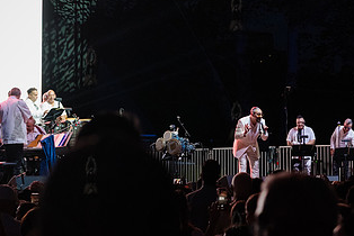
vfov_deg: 10.5
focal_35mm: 131
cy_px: 120
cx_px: 236
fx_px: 1289
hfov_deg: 15.6
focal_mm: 70
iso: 4000
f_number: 4
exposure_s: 1/500
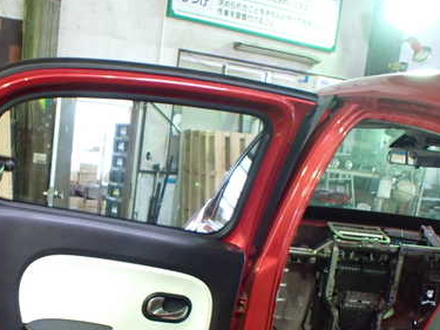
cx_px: 94
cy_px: 256
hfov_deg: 38.3
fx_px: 610
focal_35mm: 48
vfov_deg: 29.7
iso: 800
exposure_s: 1/30
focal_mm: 5.4
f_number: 2.3
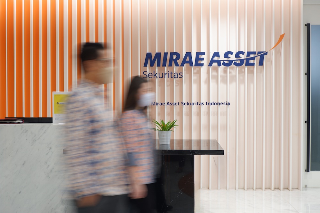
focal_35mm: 42
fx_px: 373
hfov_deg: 46.4
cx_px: 160
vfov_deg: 31.9
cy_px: 106
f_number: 4.5
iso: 250
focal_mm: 28
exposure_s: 1/13
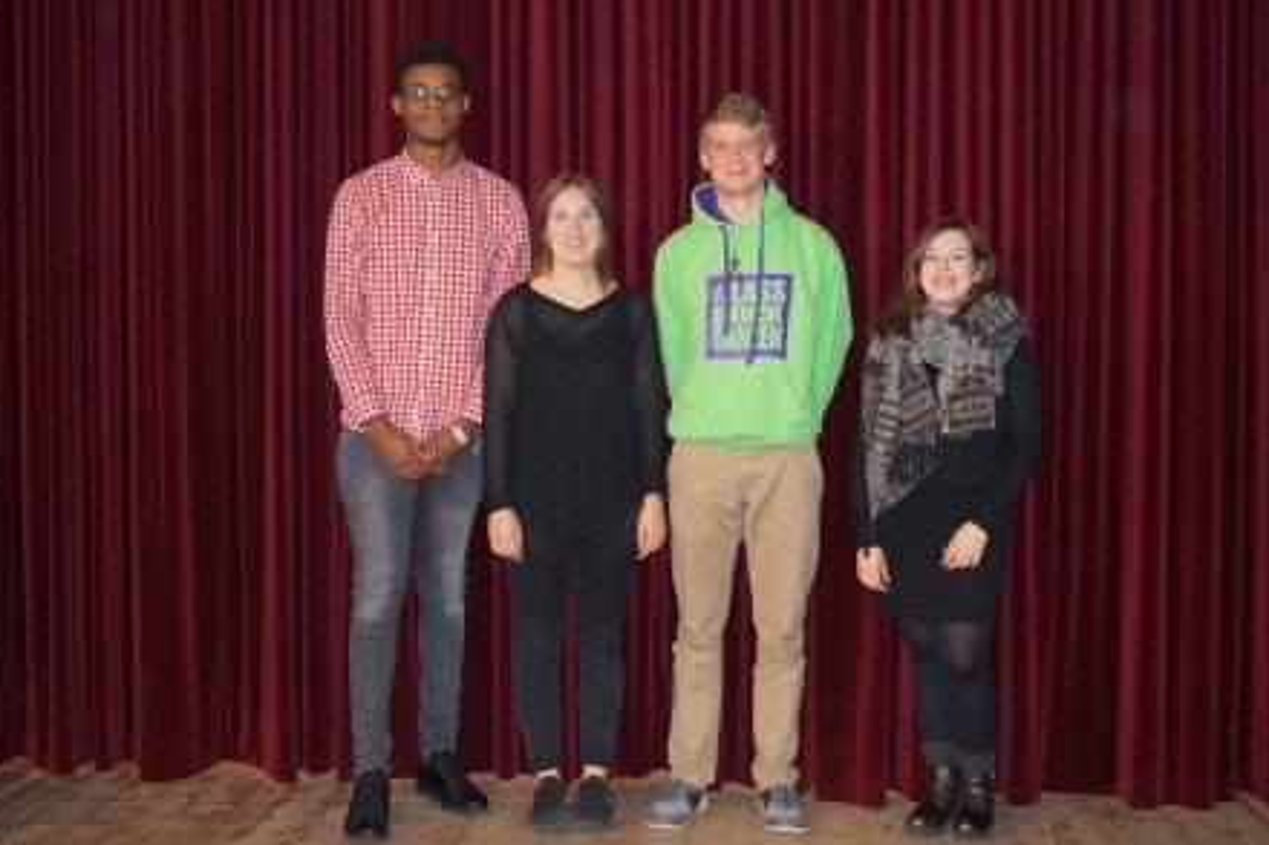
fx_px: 1621
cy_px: 427
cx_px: 629
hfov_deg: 42.8
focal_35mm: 46
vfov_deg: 29.2
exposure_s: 1/60
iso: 800
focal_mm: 30
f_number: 4.5
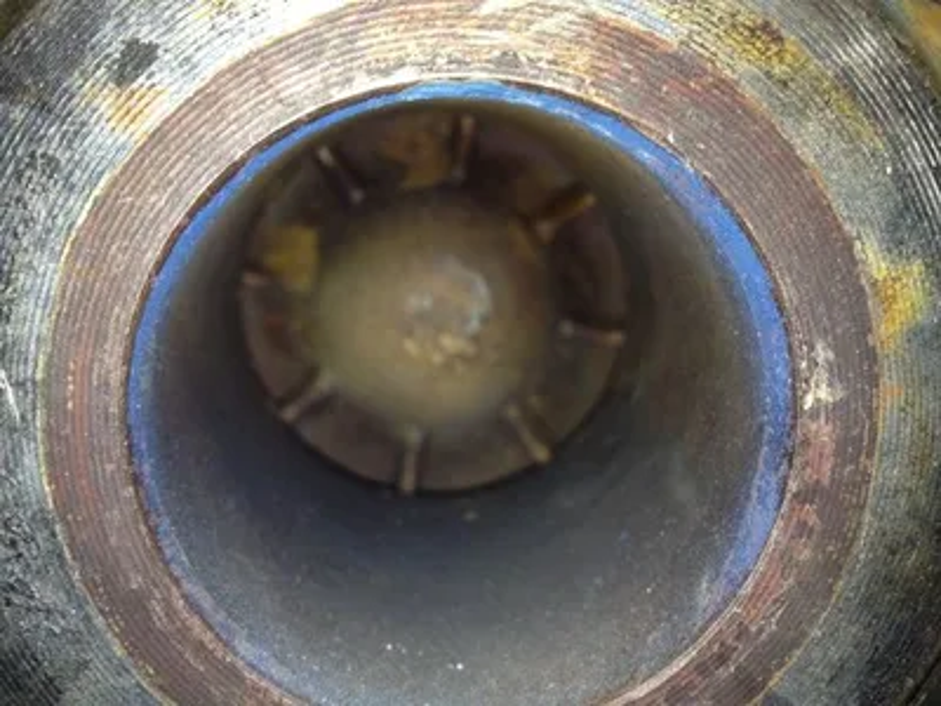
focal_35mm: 35
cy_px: 353
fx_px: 951
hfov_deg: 52.6
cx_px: 470
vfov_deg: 40.7
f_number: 2.4
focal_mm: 4.28
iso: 50
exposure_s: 1/55
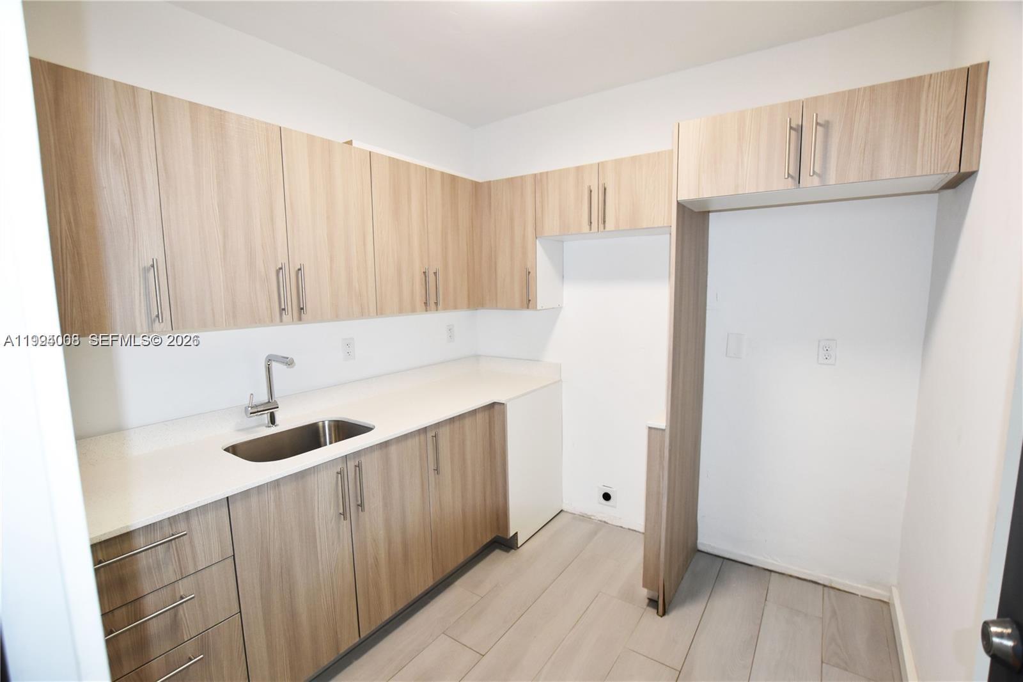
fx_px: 426
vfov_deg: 77.3
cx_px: 512
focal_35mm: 15
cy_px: 341
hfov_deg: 100.4
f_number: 4.5
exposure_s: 1/80
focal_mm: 10
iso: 800
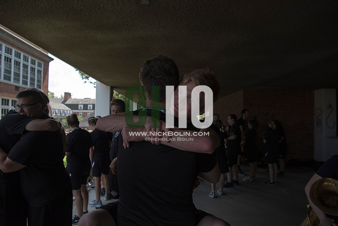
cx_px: 169
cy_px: 113
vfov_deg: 53.2
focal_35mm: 24
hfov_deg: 73.7
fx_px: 225
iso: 640
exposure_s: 1/1000
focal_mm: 24
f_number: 5
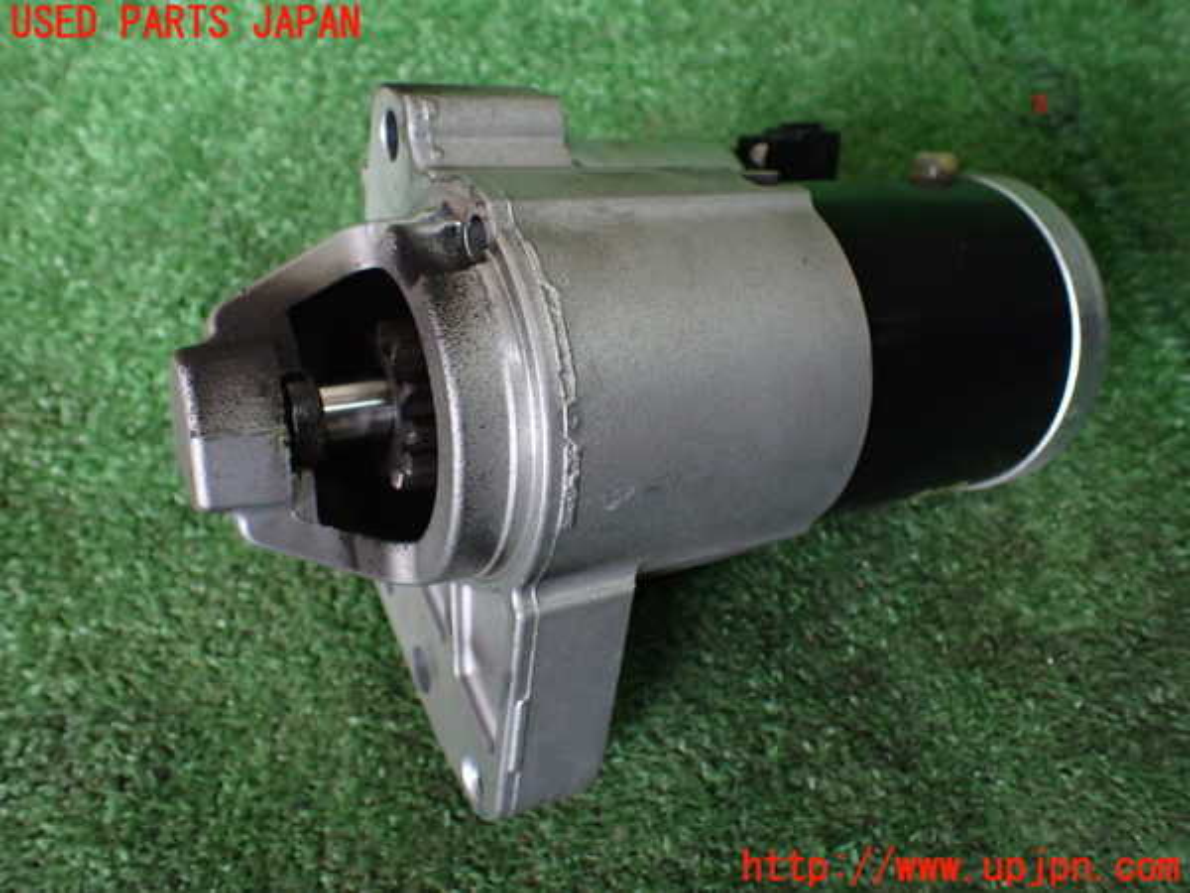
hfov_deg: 60.0
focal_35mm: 30
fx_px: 1031
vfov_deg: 46.8
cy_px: 446
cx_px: 595
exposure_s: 1/125
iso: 800
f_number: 2.3
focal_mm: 5.4
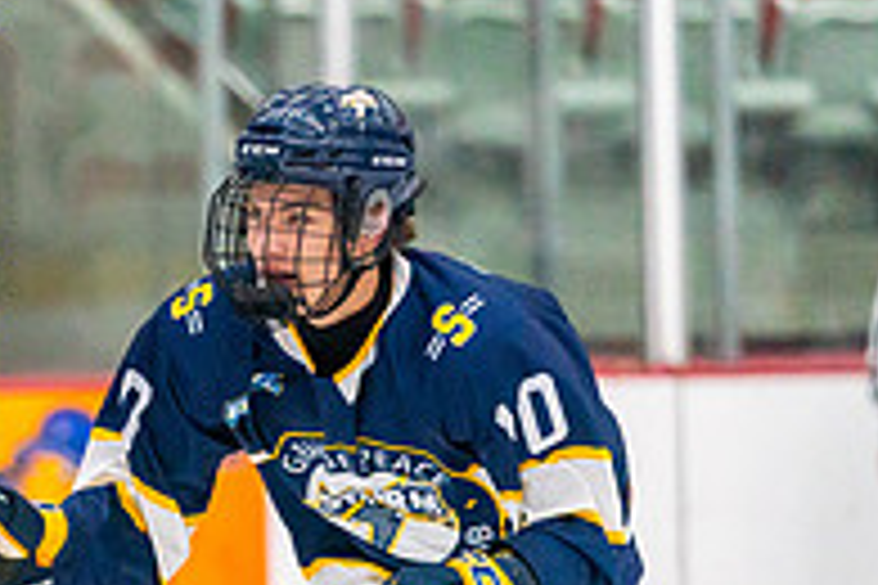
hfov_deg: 3.5
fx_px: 14535
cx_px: -45
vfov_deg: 2.3
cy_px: 709
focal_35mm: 596
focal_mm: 200
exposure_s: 1/1600
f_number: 2.8
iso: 4000
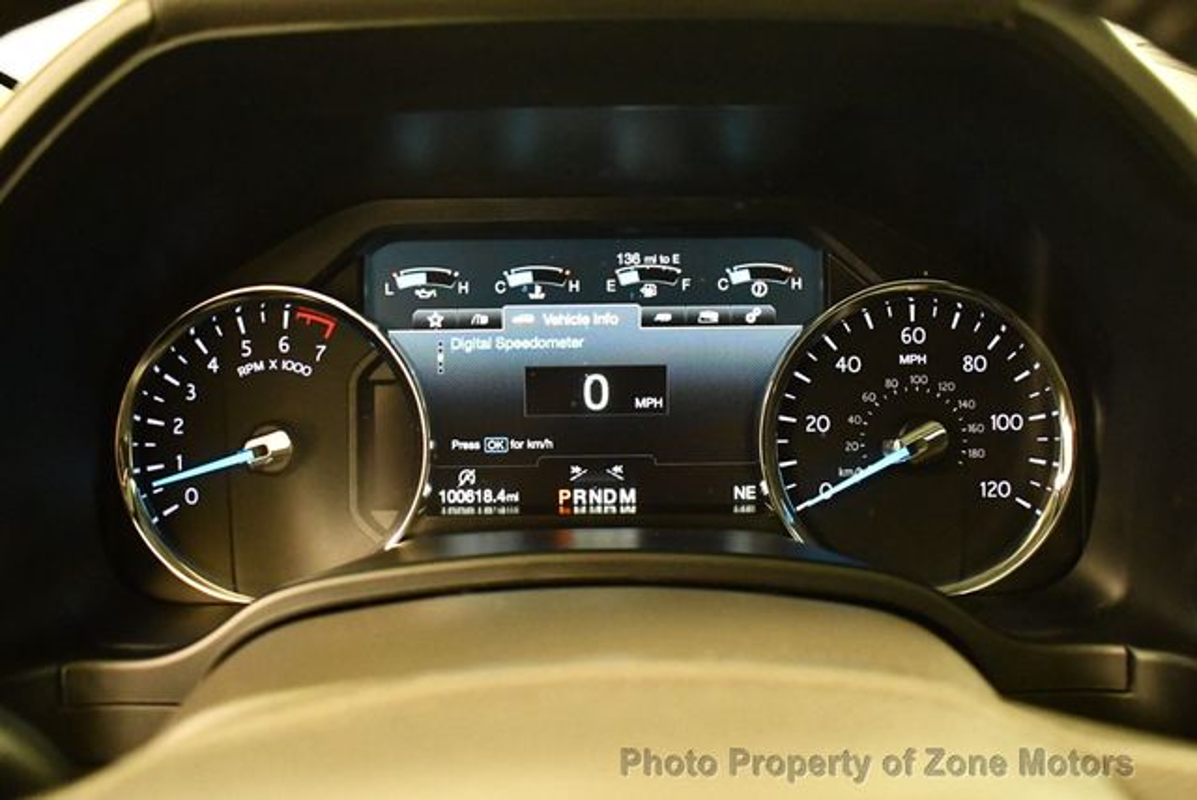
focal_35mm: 36
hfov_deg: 53.1
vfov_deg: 36.9
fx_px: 1198
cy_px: 400
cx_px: 598
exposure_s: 1/60
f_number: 3.5
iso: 5600
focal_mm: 18
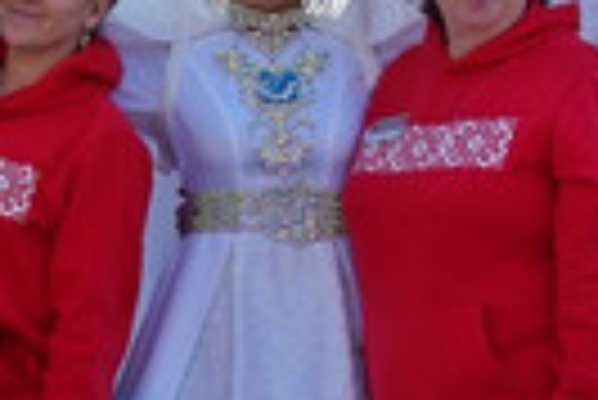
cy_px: 252
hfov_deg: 14.2
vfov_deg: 9.5
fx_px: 2395
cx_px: 229
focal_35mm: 144
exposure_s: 1/125
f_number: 8
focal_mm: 20
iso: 100
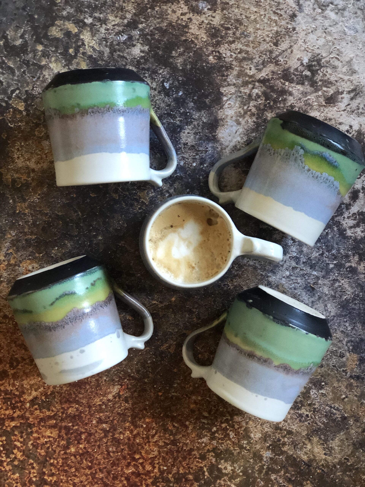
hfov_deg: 25.7
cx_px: 182
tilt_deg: -89.0
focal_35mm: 57
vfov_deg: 33.8
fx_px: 801
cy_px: 244
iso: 640
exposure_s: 1/33
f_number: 2.8
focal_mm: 6.6
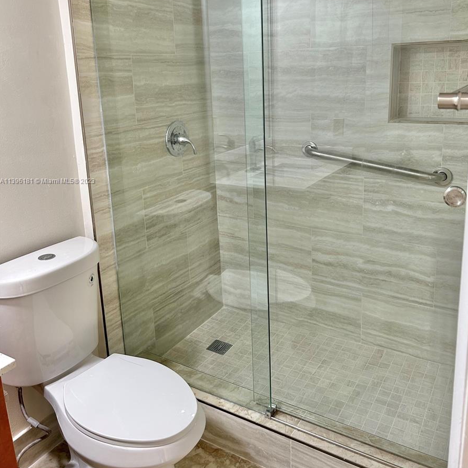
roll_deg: +1.8
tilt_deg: -13.5
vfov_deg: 52.1
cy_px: 181
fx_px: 474
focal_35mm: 31
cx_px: 235
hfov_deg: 52.5
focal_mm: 5.7
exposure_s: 1/60
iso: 80
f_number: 1.5
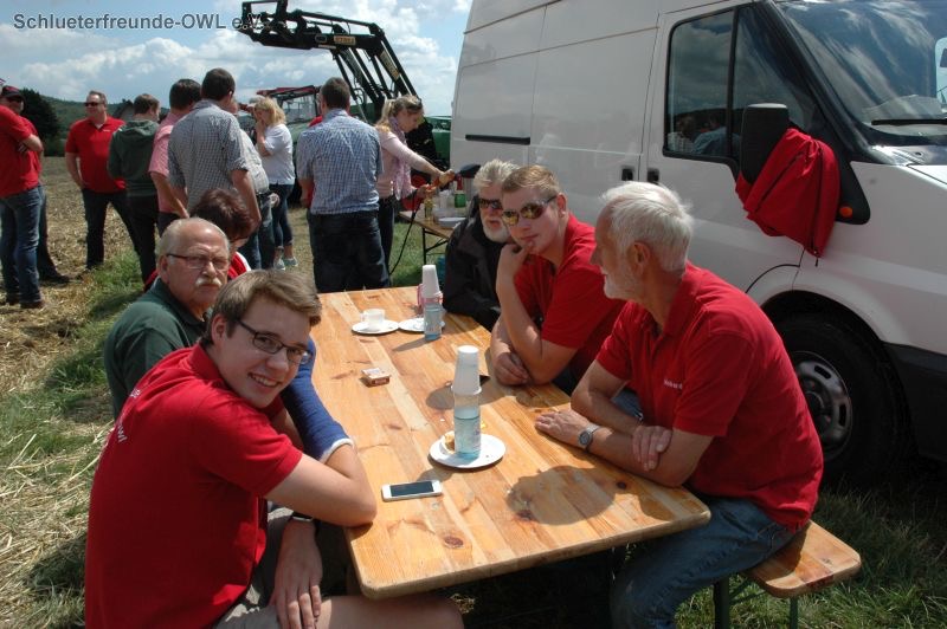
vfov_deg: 47.9
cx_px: 474
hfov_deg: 67.4
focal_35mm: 27
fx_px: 710
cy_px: 314
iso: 400
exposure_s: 1/500
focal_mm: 18
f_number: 11
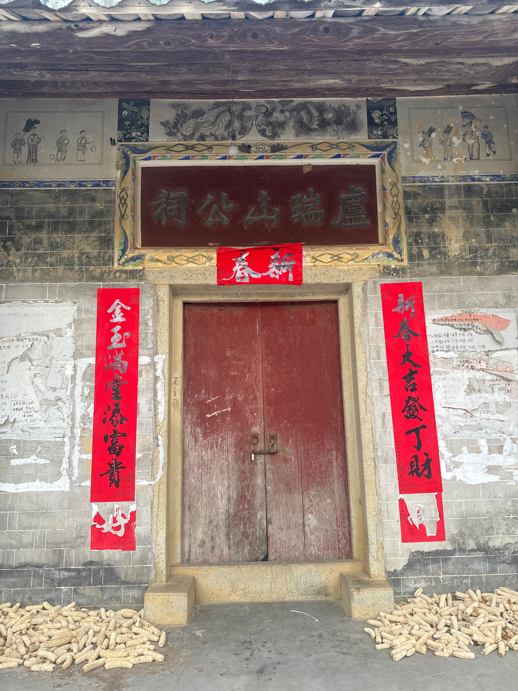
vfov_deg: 71.6
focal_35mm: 24
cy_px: 346
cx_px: 259
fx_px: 479
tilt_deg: +9.0
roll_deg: +1.6
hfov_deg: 56.8
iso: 80
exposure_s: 1/700
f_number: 1.78
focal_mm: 6.76
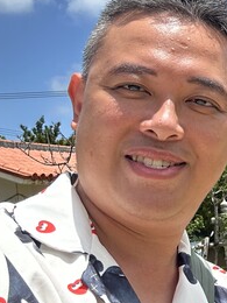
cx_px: 347
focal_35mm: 69
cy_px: 147
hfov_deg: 18.7
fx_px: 603
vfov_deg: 28.2
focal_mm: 2.69
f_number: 1.9
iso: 25
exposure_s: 1/1101
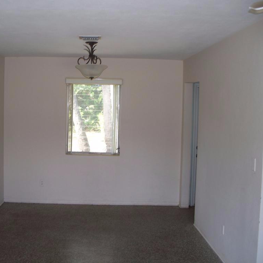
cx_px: 98
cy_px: 131
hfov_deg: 38.1
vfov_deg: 38.3
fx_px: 378
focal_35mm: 44
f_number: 2.8
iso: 80
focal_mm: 7.8
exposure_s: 1/60
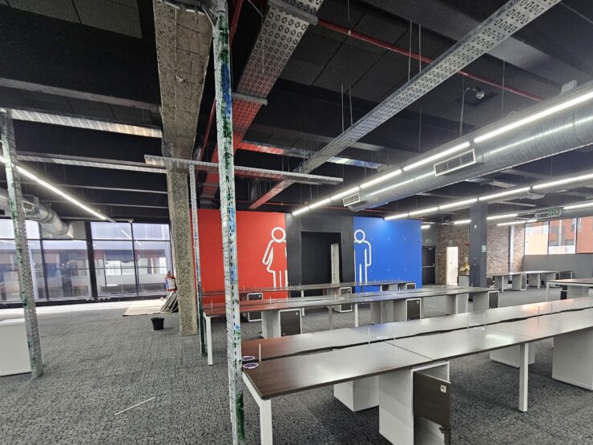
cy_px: 289
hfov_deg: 85.9
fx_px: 308
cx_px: 373
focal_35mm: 18
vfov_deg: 70.0
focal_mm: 2.2
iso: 320
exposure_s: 1/71
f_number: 2.2
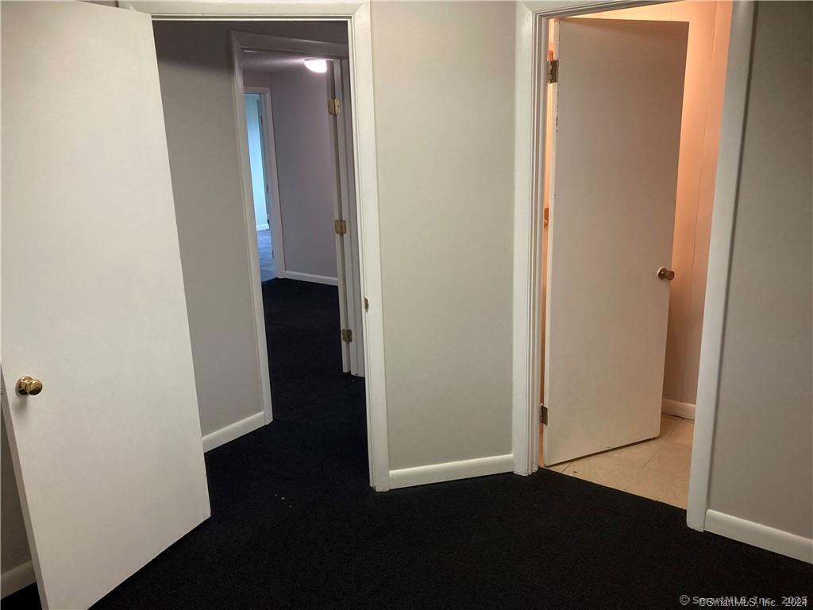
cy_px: 305
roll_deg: +0.9
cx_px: 406
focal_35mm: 28
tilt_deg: -14.4
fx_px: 658
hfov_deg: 63.4
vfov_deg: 49.7
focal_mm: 3.99
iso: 100
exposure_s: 1/60
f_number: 1.8
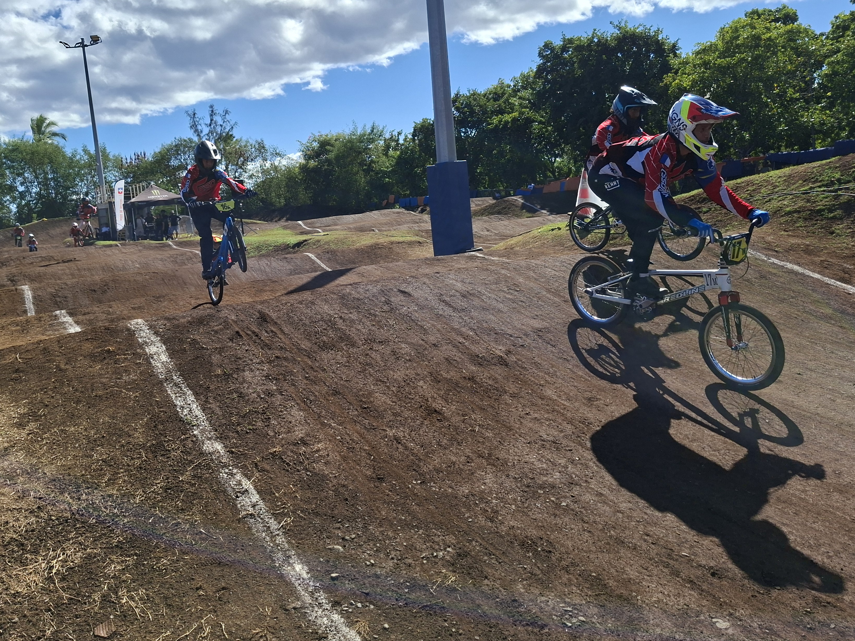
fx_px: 692
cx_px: 400
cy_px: 253
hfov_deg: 63.4
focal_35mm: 28
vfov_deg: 49.4
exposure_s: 1/3817
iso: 50
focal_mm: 5.54
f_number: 1.8
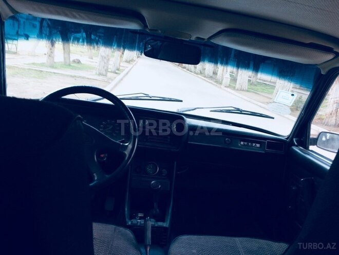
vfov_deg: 48.2
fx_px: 284
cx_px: 170
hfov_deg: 61.7
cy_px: 128
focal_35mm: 29
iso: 40
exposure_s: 1/50
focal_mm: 4.15
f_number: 2.2
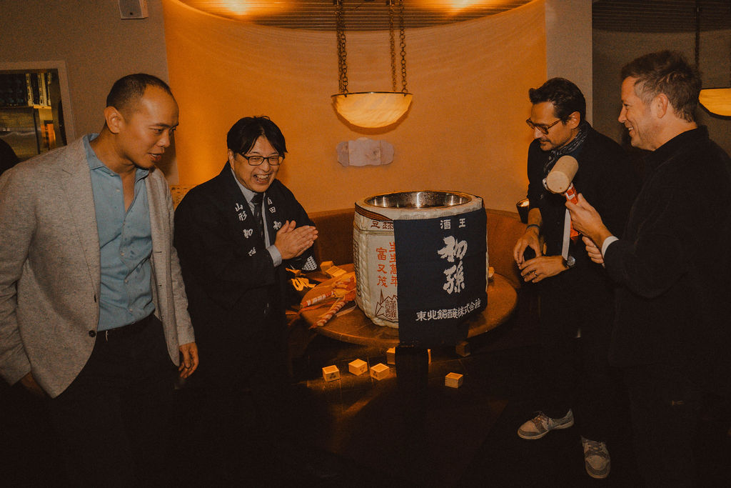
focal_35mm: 23
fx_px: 473
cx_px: 429
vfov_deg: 54.0
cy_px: 192
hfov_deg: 74.7
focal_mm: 16
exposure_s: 1/250
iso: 6400
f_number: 2.8
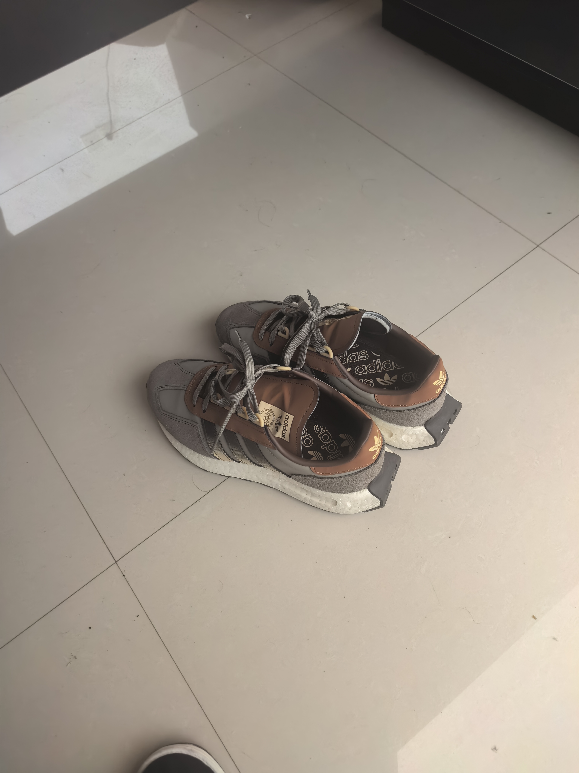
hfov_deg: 56.8
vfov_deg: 71.6
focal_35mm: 24
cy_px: 386
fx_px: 535
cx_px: 290
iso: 500
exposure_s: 1/33.3
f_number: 2
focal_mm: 6.98
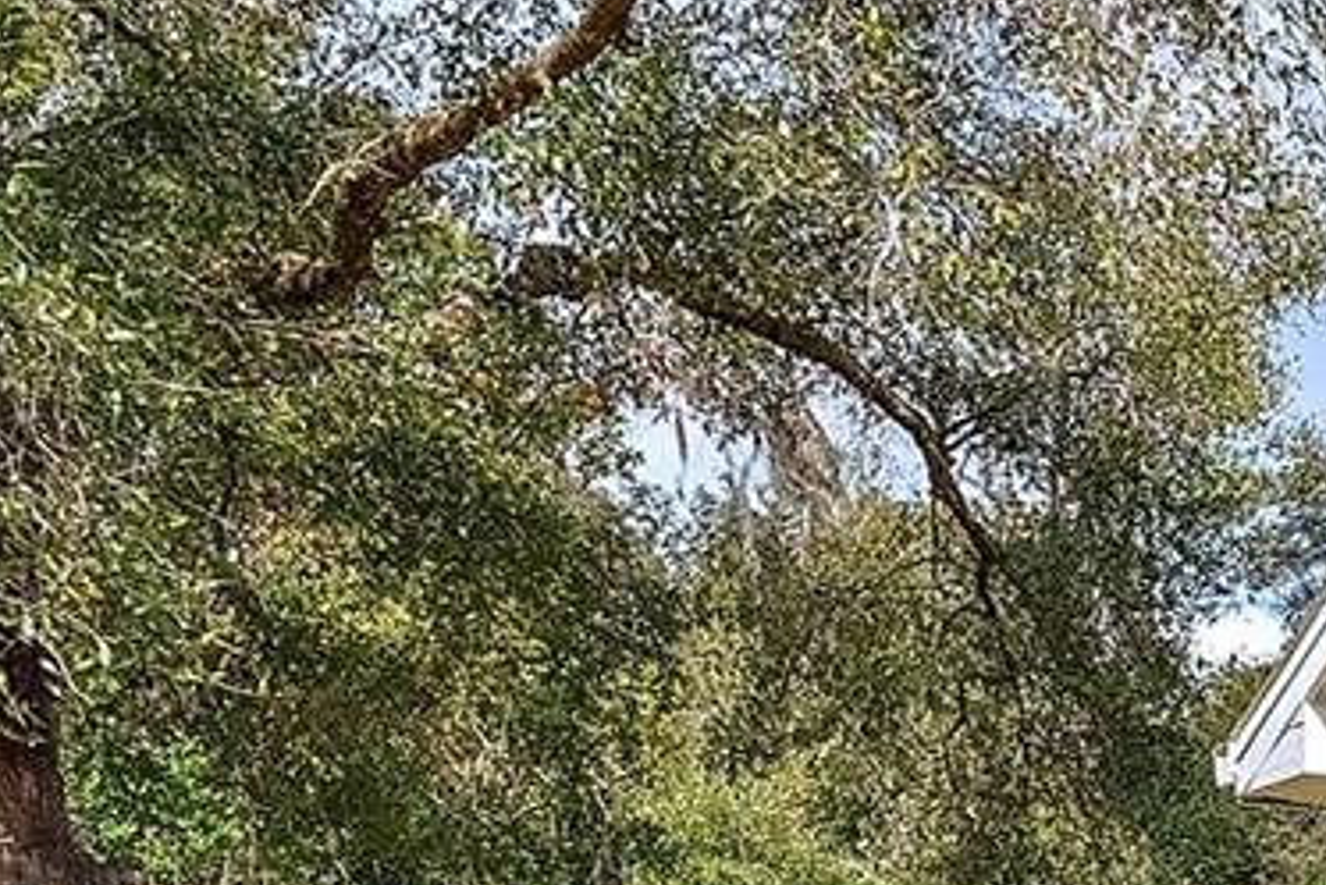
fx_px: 3316
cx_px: 2613
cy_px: 1297
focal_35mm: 90
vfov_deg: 14.3
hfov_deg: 17.0
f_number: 14
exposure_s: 1/500
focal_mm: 21
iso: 1600
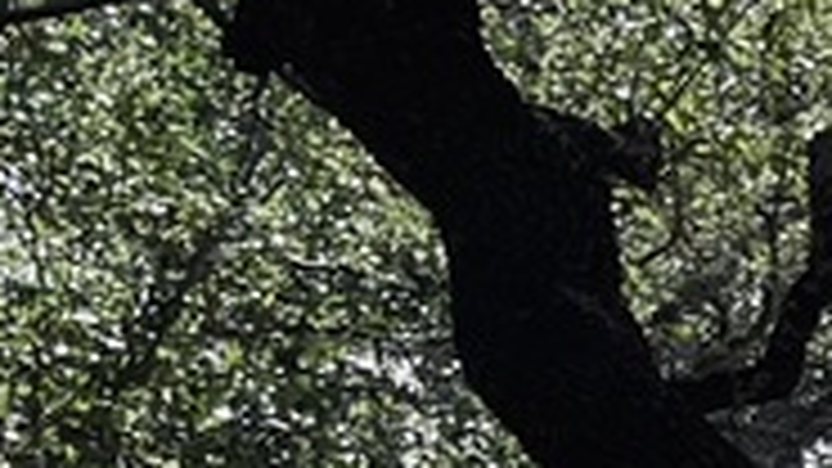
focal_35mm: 220
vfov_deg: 5.2
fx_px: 4853
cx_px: 3085
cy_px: 1426
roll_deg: -0.4
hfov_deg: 7.5
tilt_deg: +5.9
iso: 50
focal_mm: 5.1
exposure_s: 1/2309
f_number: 1.6
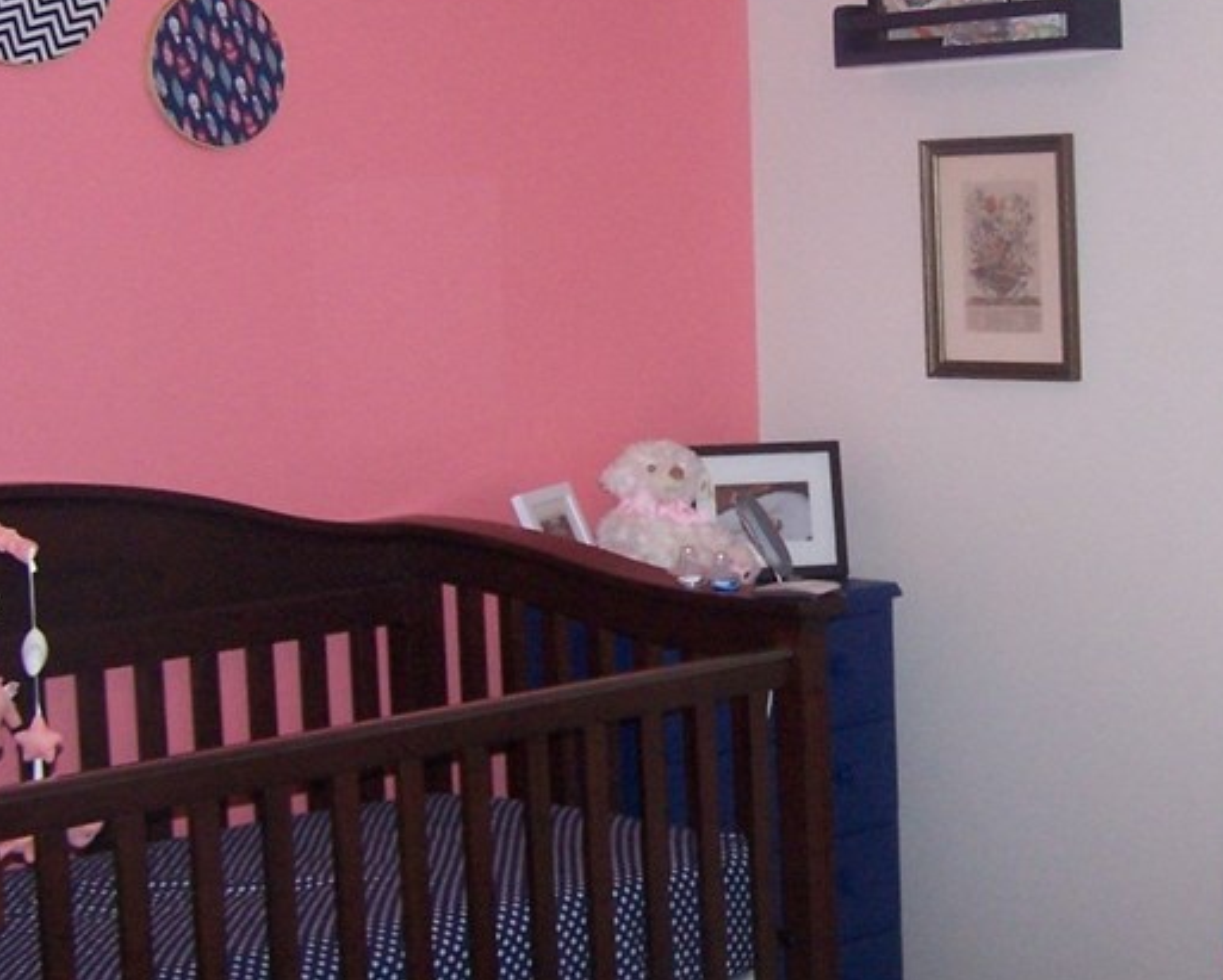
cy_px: 308
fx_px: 2680
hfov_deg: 25.4
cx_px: 901
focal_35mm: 74
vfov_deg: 20.6
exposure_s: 1/60
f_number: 2.8
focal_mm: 6.3
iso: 140
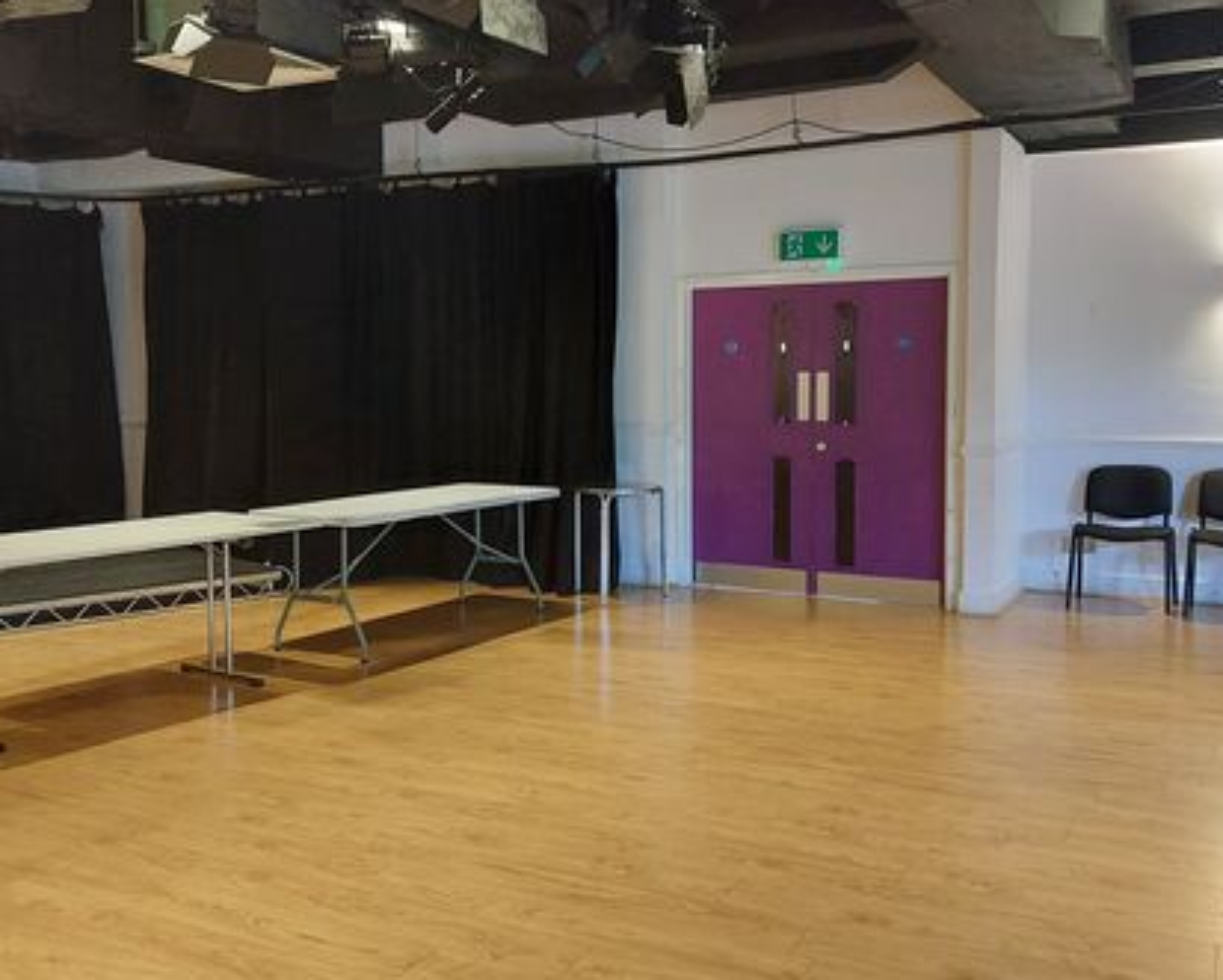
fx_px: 1232
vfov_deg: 43.4
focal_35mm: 34
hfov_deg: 52.7
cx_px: 557
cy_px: 465
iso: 400
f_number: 1.8
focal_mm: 5.23
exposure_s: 1/25
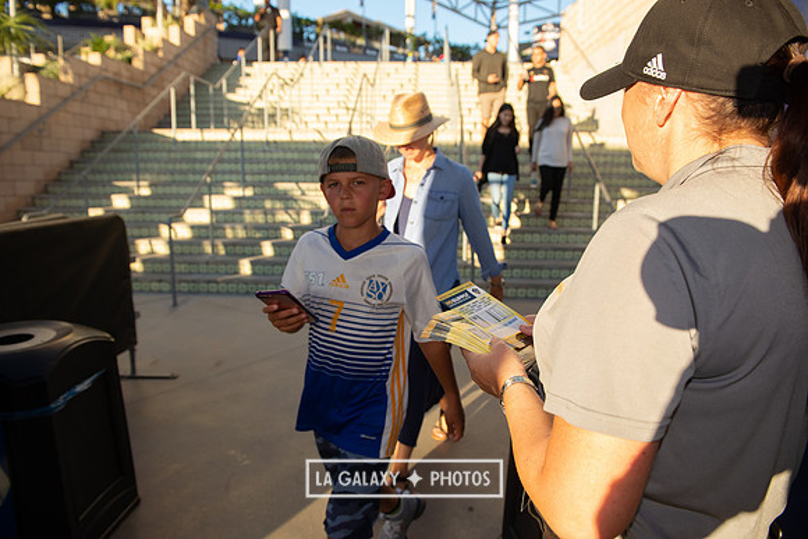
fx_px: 584
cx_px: 404
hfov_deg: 69.4
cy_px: 270
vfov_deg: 49.6
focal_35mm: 26
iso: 800
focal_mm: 26
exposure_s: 1/1250
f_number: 4.5
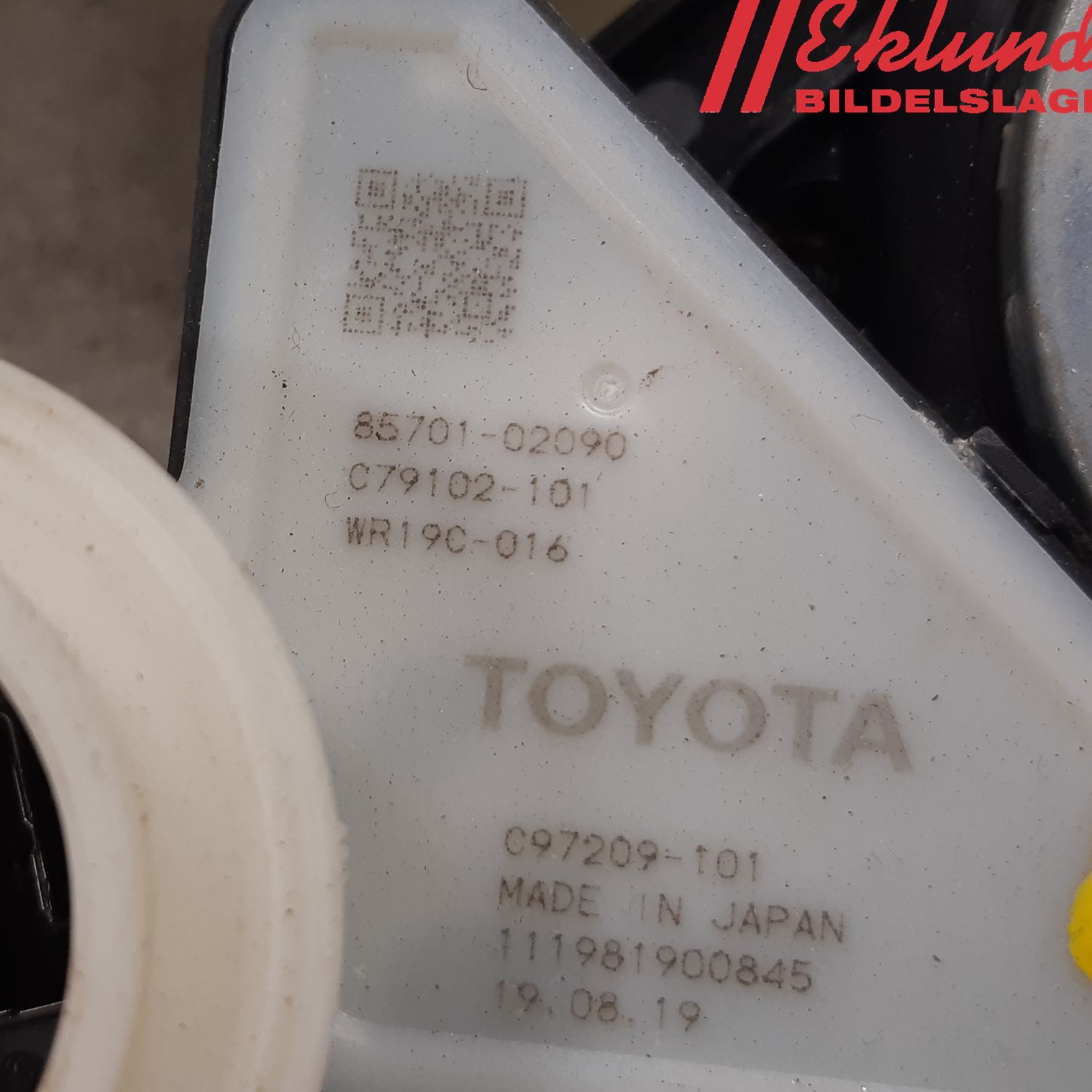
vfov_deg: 52.5
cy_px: 543
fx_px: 1106
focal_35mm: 31
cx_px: 404
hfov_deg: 51.9
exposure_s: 1/50
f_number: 1.7
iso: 64
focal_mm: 3.93
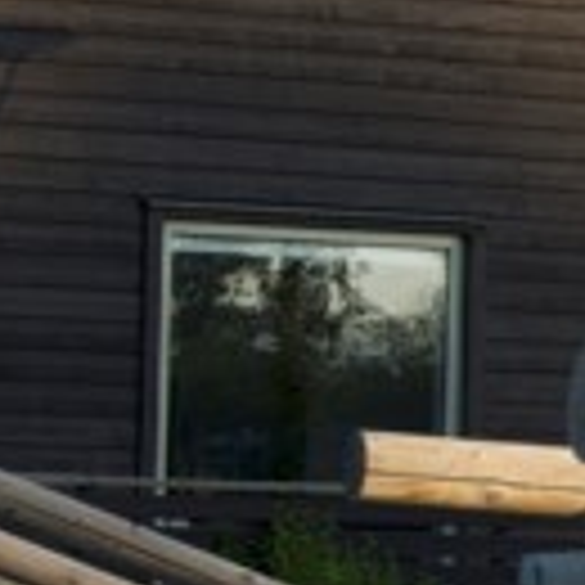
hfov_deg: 4.5
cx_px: 1818
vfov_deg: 4.8
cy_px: 369
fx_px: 7036
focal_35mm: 368
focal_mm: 44
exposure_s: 1/125
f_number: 6.3
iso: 64
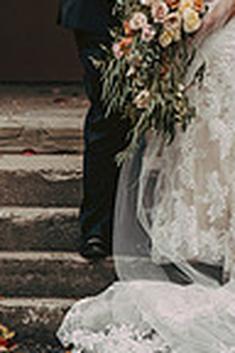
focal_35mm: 421
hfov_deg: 3.3
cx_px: 208
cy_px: -74
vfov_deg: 4.9
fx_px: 4122
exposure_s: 1/1000
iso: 800
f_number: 3.2
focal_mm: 135
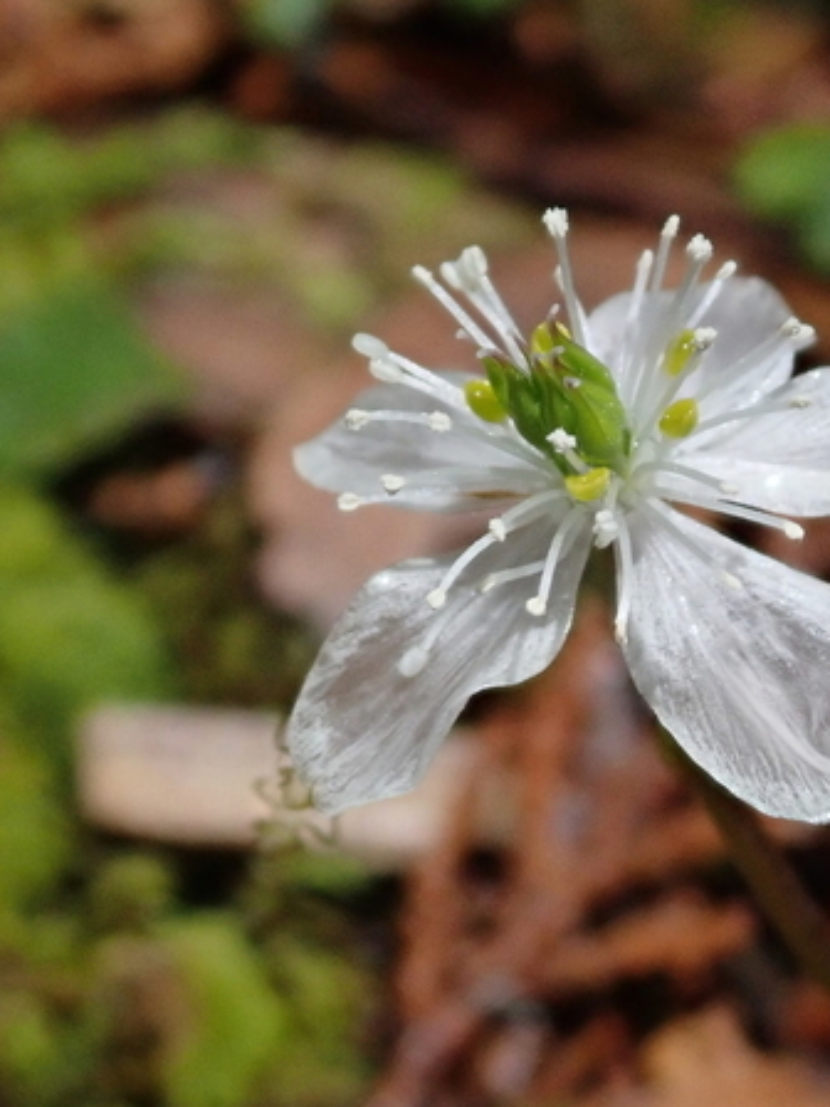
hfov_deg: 11.0
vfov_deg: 14.7
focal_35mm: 134
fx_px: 4284
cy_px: 554
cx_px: 684
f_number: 6.3
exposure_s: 1/400
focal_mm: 18
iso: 500
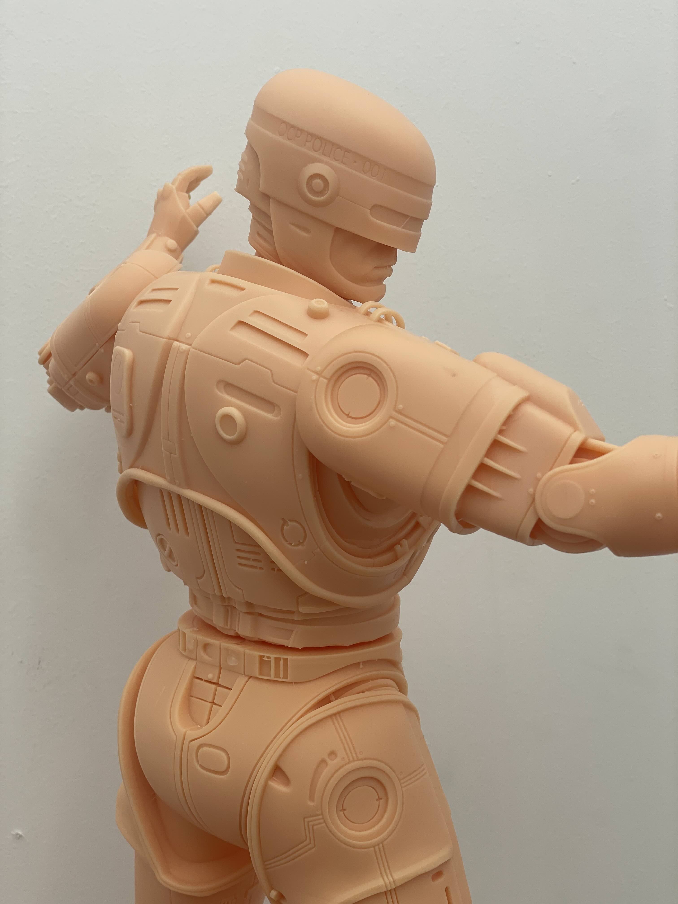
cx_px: 339
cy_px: 452
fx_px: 1358
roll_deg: +0.3
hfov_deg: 28.0
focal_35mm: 52
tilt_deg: -9.4
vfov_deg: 36.8
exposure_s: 1/176
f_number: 2
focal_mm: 6
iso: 25
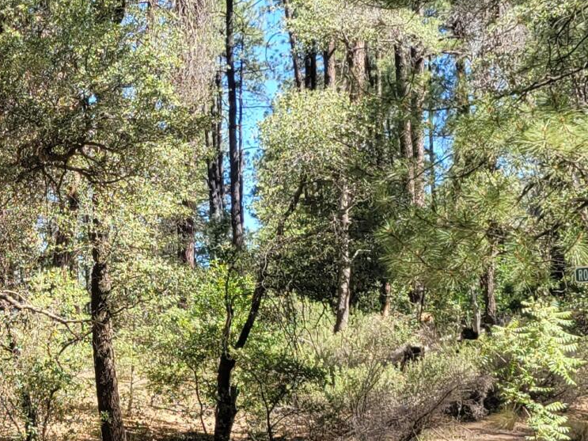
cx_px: -174
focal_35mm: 105
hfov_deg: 17.6
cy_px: 325
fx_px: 1783
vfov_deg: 14.0
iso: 40
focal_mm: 5.4
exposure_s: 1/640
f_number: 1.8
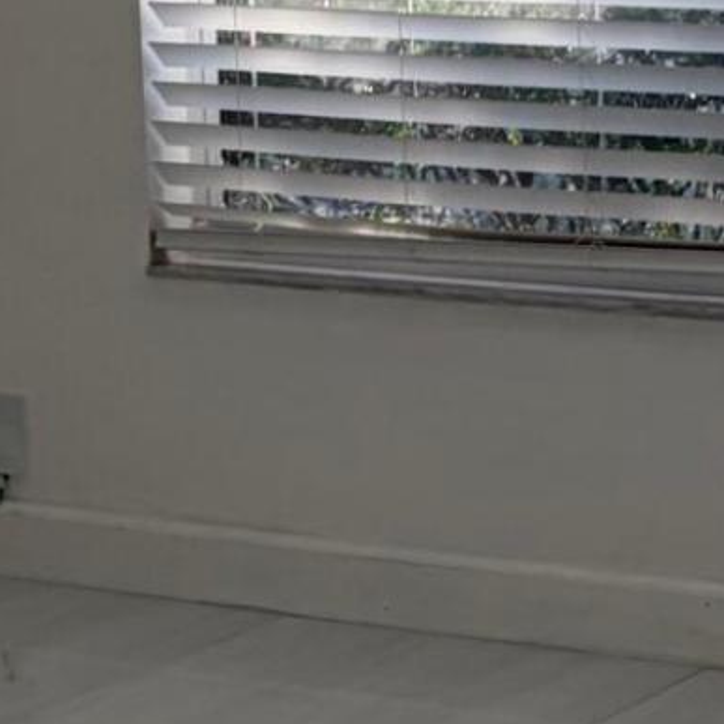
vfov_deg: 9.7
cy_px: -557
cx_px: -395
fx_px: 4046
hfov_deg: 9.9
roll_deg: +2.1
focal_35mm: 171
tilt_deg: +4.3
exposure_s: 1/209
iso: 80
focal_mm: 5.96
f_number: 1.6
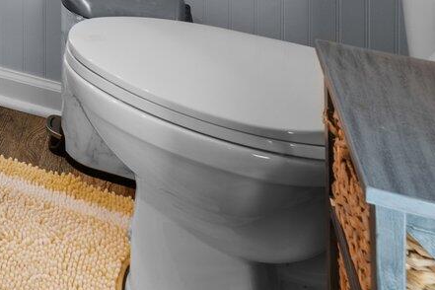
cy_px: -361
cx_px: -255
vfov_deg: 15.0
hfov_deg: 23.3
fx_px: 785
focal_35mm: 65
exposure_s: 1
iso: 100
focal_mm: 14
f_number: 9
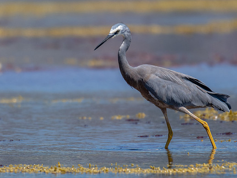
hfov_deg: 1.7
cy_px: 60
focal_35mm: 1197
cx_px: 110
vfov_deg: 1.2
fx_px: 8197
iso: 250
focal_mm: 450
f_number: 5.6
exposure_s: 1/2000
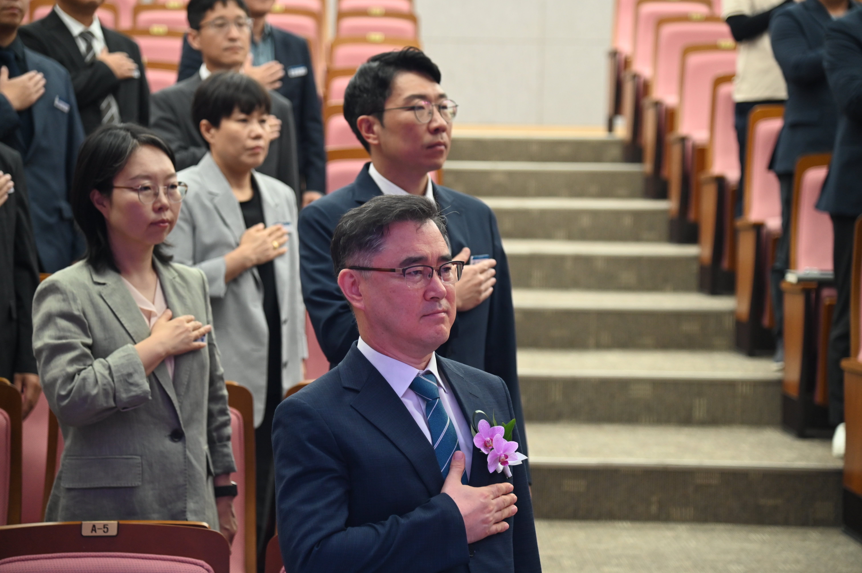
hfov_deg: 22.2
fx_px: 2201
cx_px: 431
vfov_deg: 14.8
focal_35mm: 92
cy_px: 286
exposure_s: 1/125
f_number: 4
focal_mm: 92
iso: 2500
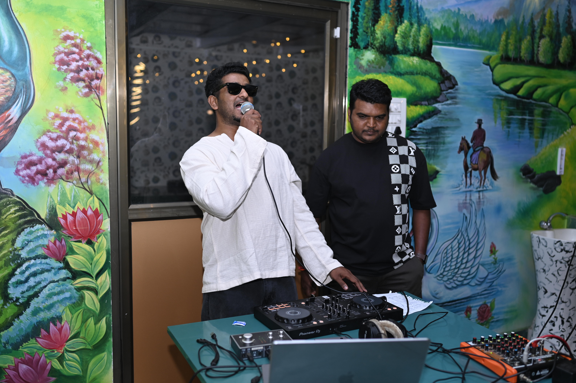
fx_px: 560
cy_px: 192
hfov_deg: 54.5
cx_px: 288
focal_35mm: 35
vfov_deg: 37.8
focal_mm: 35
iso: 500
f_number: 2.2
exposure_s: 1/125
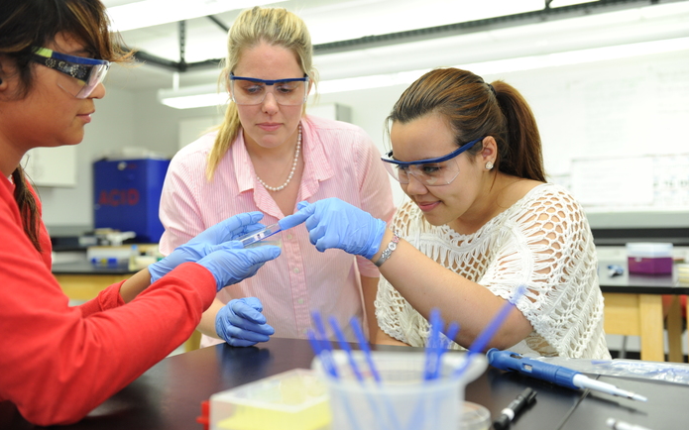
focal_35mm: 39
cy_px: 200
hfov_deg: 50.4
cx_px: 345
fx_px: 732
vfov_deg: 32.7
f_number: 3.5
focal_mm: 38
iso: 1250
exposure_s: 1/100
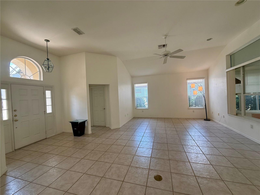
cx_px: 130
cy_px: 98
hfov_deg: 102.1
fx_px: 105
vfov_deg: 85.7
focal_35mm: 14
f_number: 2.2
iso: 100
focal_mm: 2.22
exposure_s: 1/120
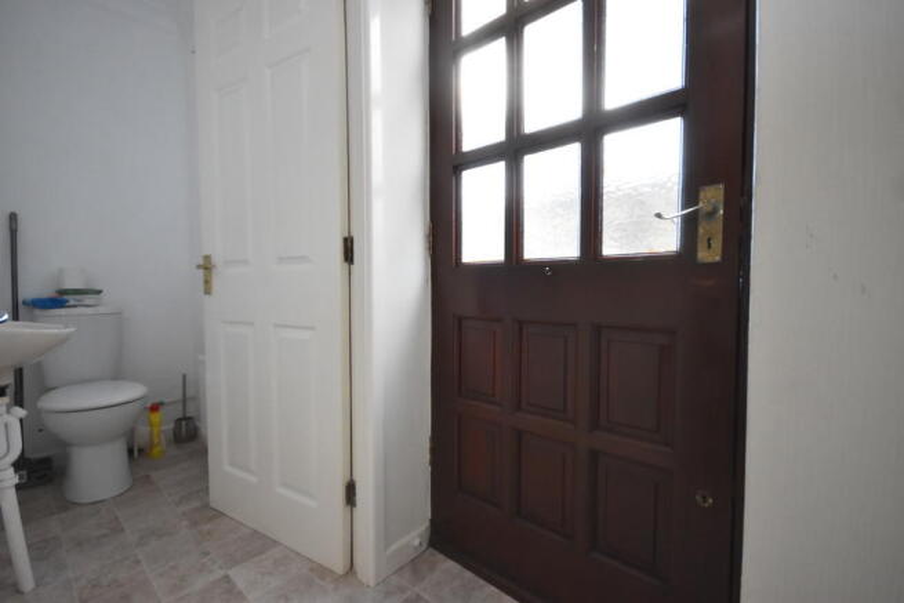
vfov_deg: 77.4
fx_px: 377
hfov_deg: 100.4
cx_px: 452
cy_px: 302
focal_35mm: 15
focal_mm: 10
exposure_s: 1/125
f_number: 4
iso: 2000
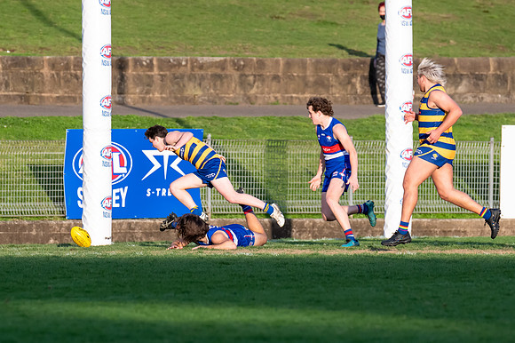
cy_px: 227
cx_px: 200
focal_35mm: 527
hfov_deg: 3.9
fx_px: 7539
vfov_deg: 2.6
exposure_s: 1/1600
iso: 800
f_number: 5
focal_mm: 300
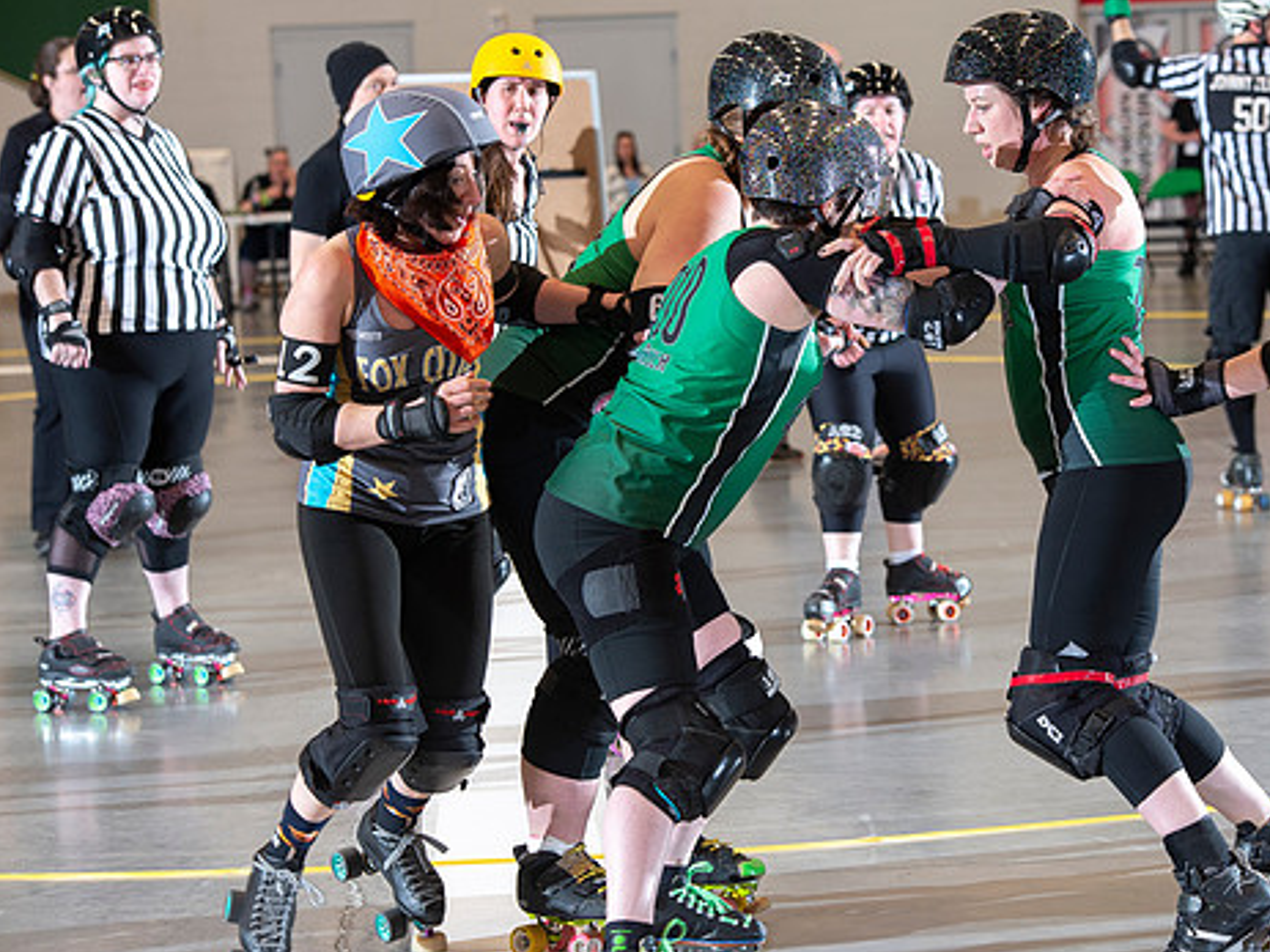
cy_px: 462
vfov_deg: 11.0
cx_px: 784
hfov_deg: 14.6
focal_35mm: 135
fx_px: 4952
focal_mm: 112
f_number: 5.6
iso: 640
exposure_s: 1/160
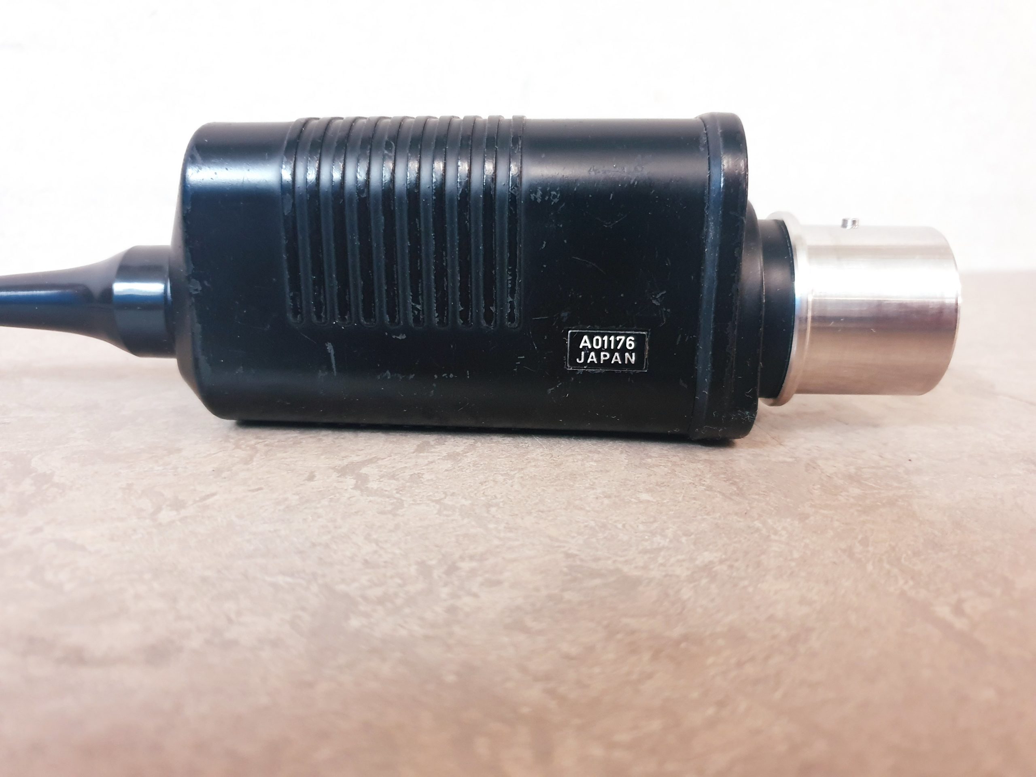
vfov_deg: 53.1
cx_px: 518
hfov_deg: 67.3
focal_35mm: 26
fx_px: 778
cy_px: 388
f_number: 1.5
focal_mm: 4.3
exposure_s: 1/50
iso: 320
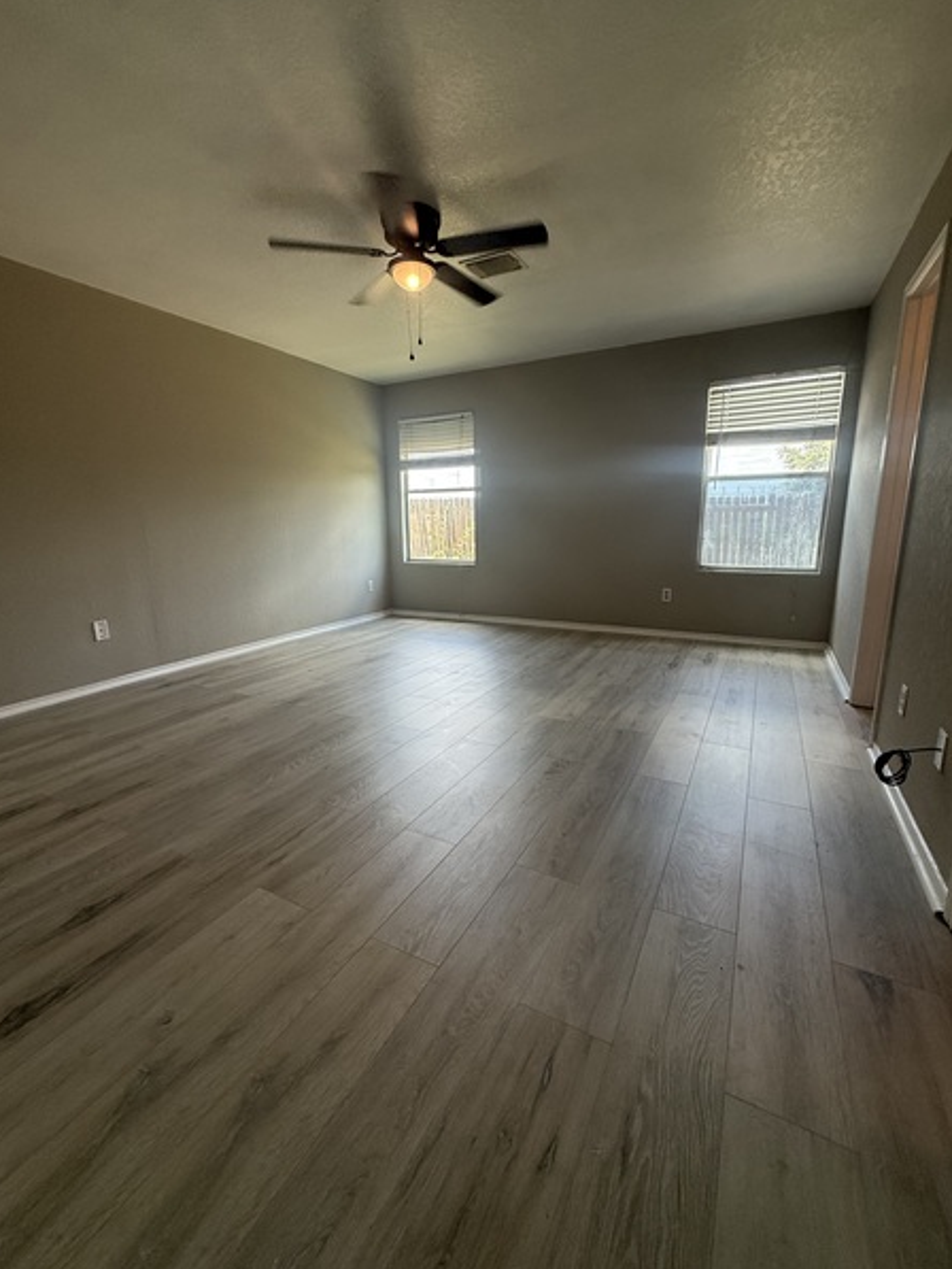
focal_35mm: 15
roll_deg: -0.6
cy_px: 631
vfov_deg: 98.2
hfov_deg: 81.7
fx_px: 550
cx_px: 461
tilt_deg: -11.2
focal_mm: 2.22
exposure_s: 1/120
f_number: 2.2
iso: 125
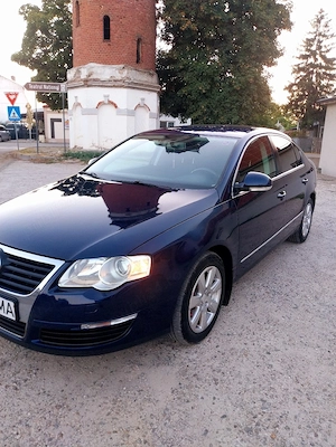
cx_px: 168
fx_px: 336
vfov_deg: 67.3
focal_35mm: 26
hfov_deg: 53.1
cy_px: 224
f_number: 1.8
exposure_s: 1/50
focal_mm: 4
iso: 50
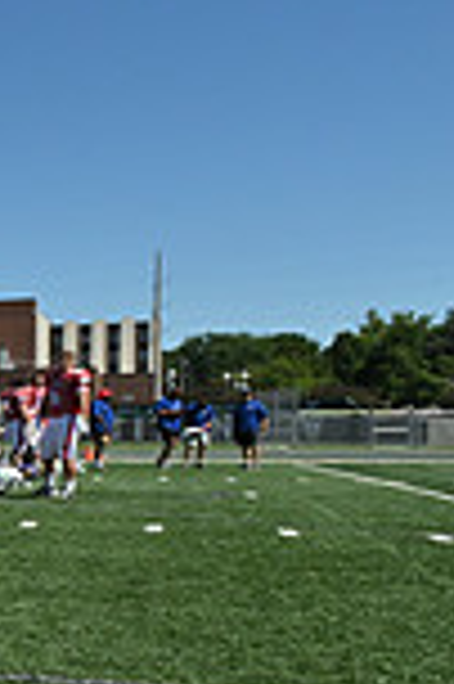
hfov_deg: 12.6
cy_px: 488
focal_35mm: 65
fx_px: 1232
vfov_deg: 30.6
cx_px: -787
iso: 250
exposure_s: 1/3200
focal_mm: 17
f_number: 5.6
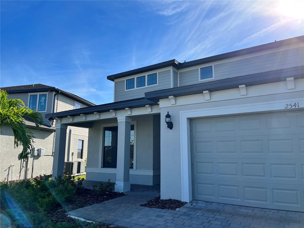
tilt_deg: +10.6
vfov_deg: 53.1
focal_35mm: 26
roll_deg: -0.2
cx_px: 152
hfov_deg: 67.3
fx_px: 228
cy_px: 114
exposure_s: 1/3049
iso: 50
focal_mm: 5.1
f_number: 1.6
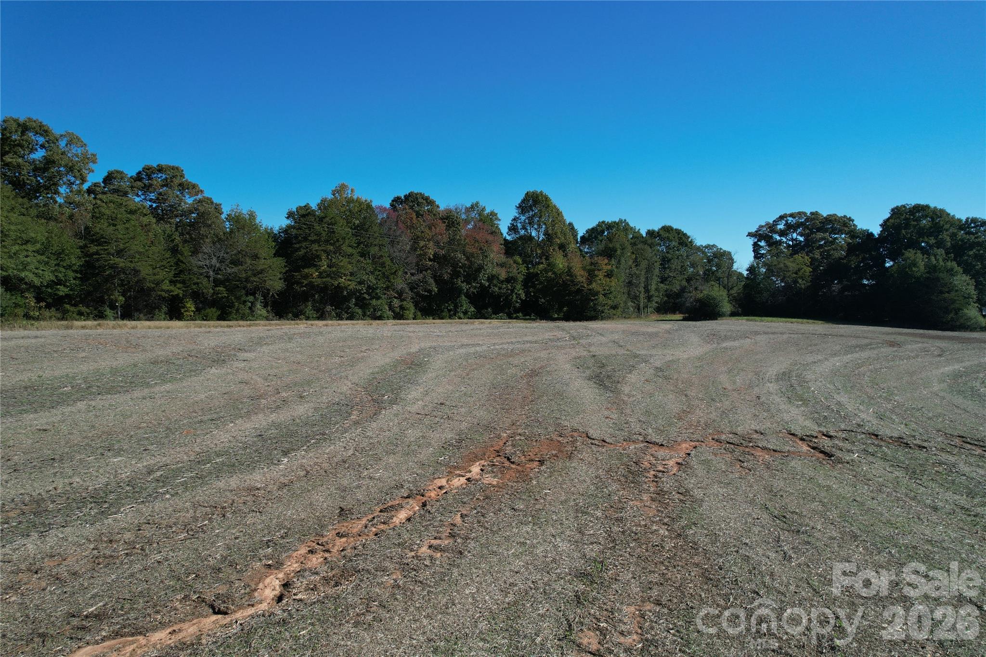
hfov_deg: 78.6
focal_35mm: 22
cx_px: 493
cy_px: 328
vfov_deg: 57.2
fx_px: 602
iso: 100
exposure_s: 1/2000
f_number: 2.8
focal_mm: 8.38
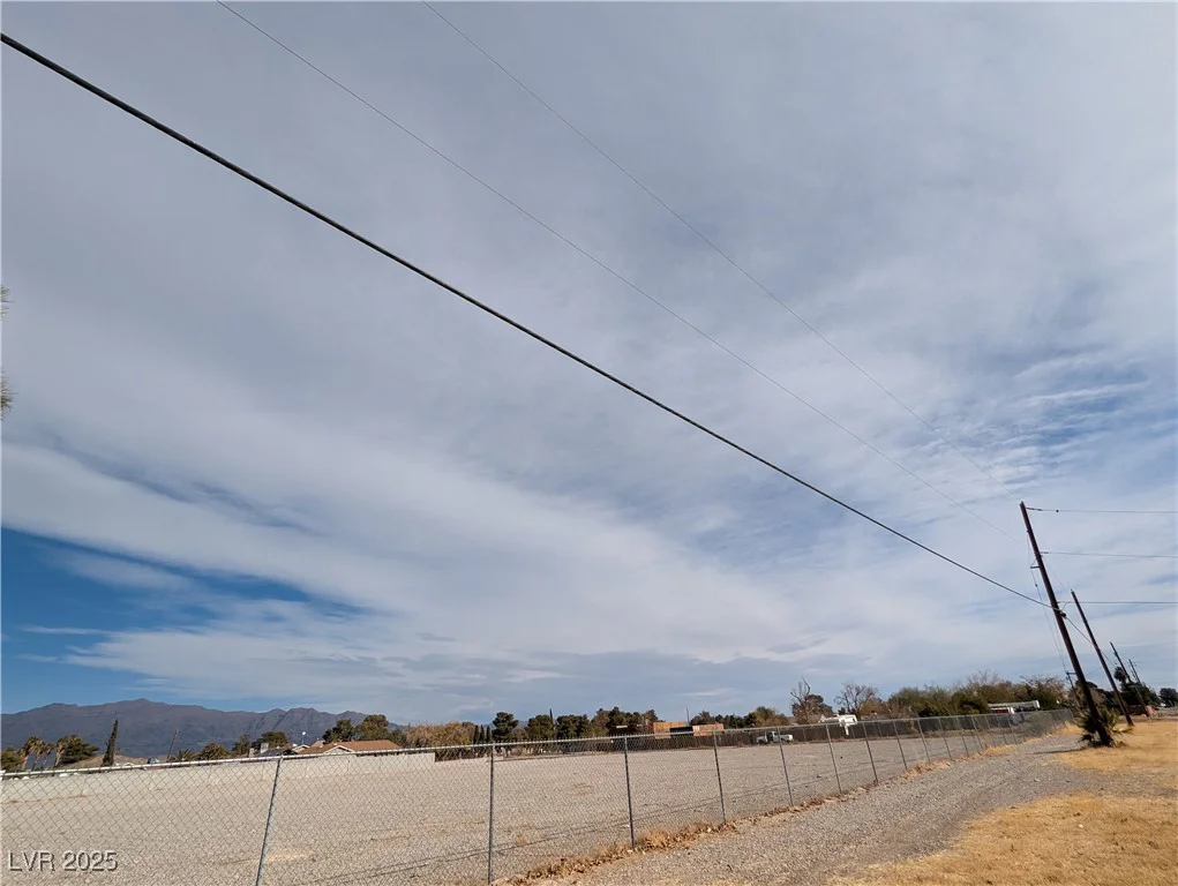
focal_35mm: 16
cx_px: 589
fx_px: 545
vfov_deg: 78.2
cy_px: 443
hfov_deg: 94.4
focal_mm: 2.35
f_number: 2.2
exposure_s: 1/3003
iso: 65
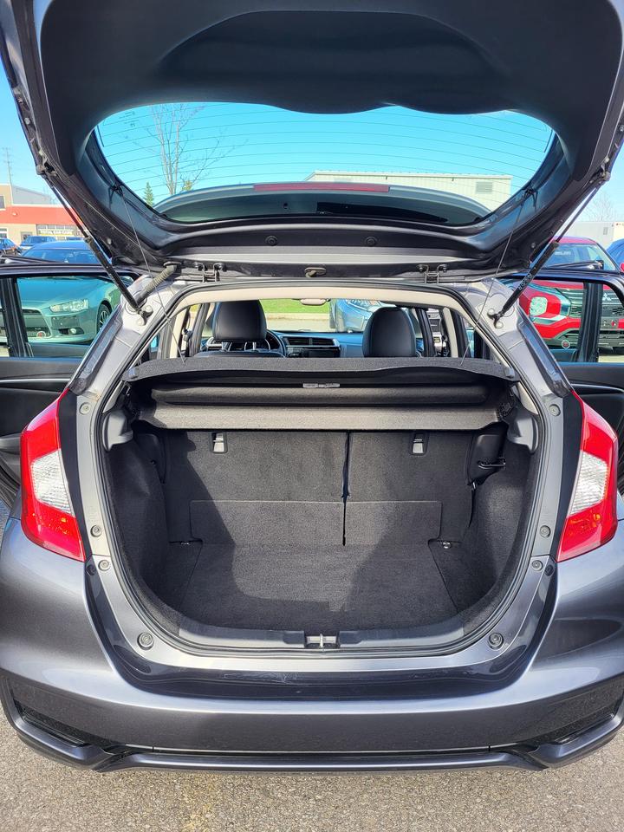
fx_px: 625
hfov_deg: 53.1
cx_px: 312
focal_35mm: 26
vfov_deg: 67.3
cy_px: 416
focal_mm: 5.4
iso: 40
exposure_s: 1/384
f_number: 1.8
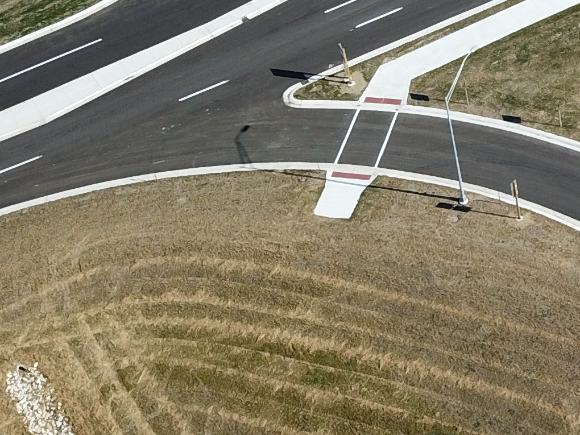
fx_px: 1709
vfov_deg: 14.0
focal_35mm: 102
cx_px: 850
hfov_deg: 17.5
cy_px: -124
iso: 100
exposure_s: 1/1175
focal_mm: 4.73
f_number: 2.2
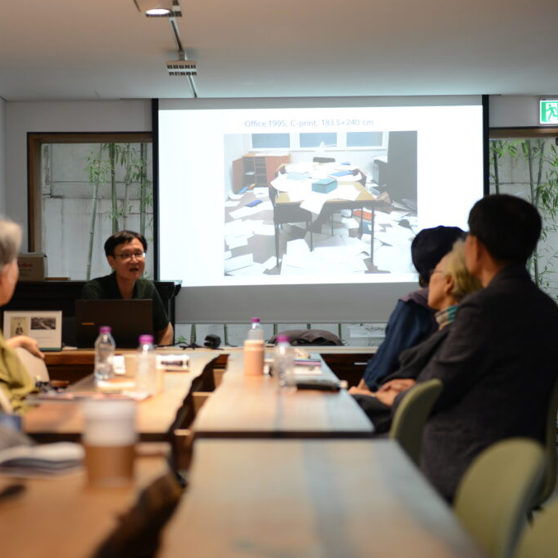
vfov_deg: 19.3
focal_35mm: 90
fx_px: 1641
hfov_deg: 19.3
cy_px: 278
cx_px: 221
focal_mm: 70
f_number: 2.8
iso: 800
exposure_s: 1/125
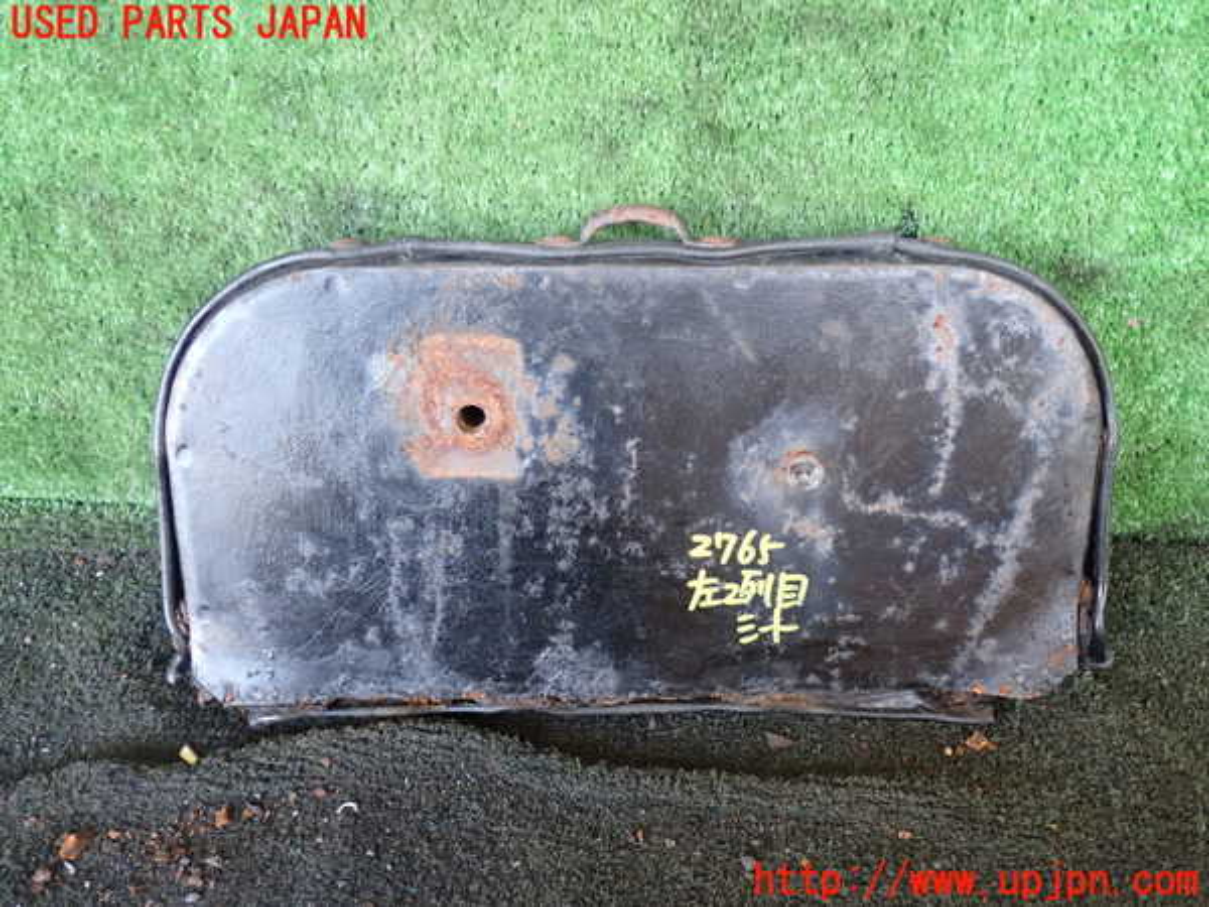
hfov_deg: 60.0
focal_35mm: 30
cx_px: 604
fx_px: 1048
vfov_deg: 46.8
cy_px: 454
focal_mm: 5.4
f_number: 2.3
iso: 250
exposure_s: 1/30
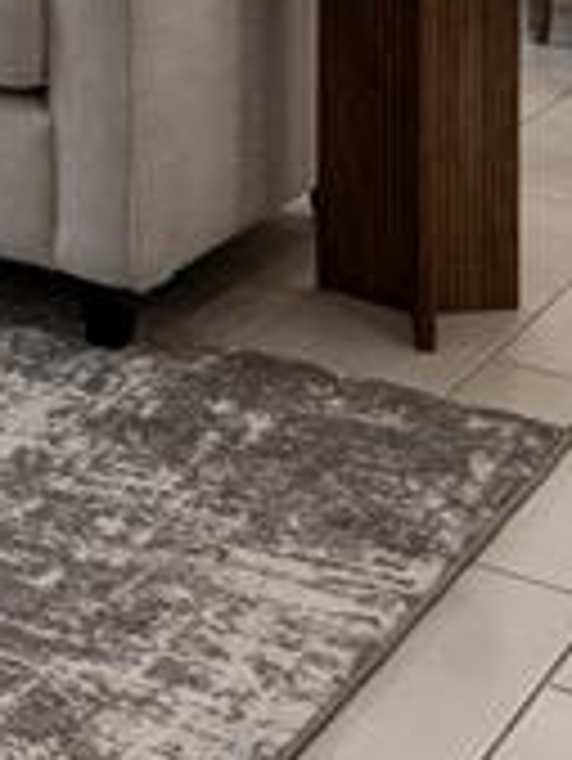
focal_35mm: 99
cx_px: -491
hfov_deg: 13.3
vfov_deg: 16.9
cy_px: -535
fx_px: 2178
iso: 800
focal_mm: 17
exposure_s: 1/40
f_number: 10
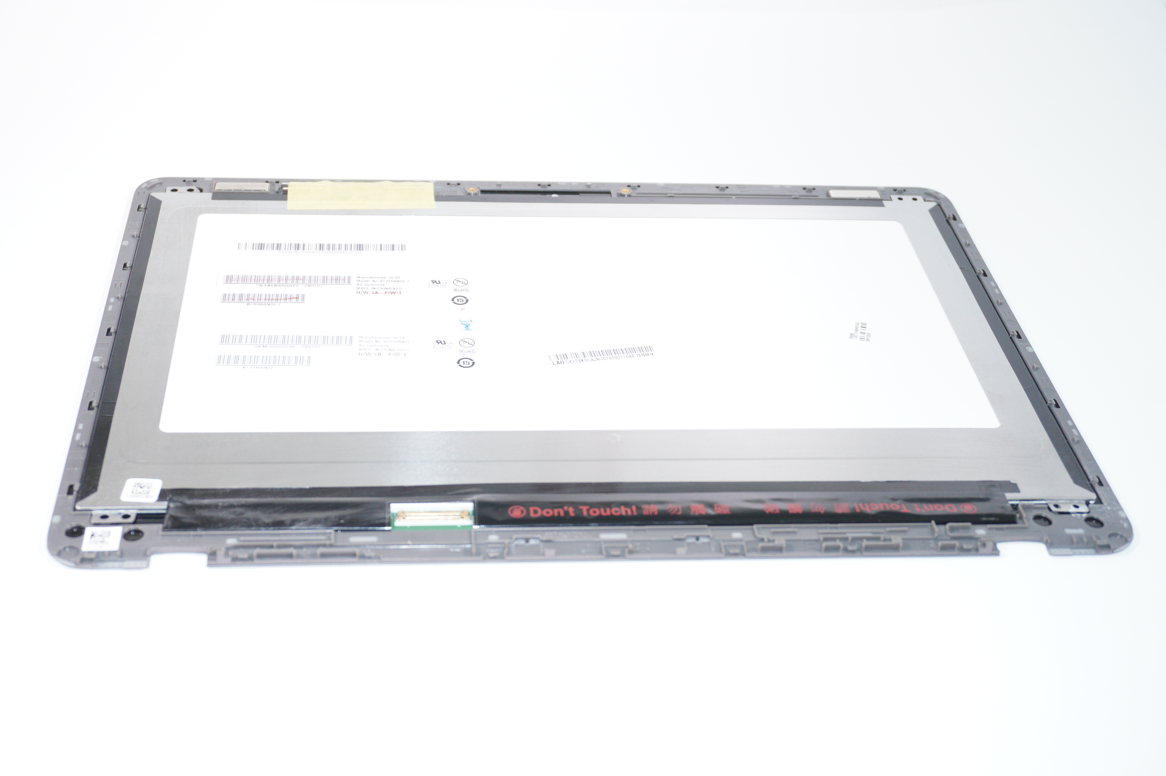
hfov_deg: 42.4
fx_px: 1505
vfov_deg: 28.9
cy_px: 388
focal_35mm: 46
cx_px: 583
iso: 640
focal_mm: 31
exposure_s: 1/125
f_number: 5.6
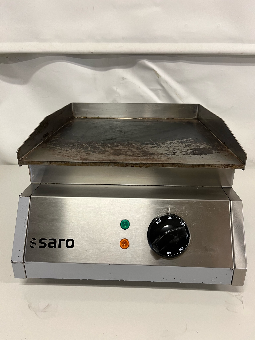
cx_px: 128
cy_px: 170
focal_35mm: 26
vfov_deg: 67.3
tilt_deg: -21.5
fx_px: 255
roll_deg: +1.6
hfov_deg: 53.0
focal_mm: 5.1
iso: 125
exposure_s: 1/50
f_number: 1.6
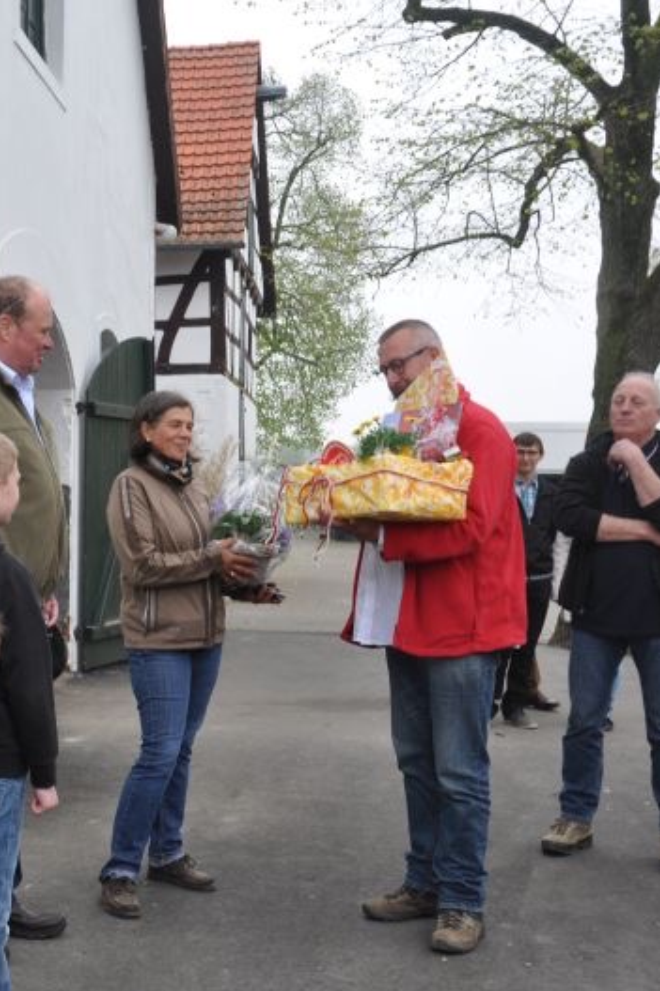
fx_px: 1314
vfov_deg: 41.3
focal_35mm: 48
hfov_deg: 27.0
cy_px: 497
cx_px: 41
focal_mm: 21
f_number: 7.1
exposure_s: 1/200
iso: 200
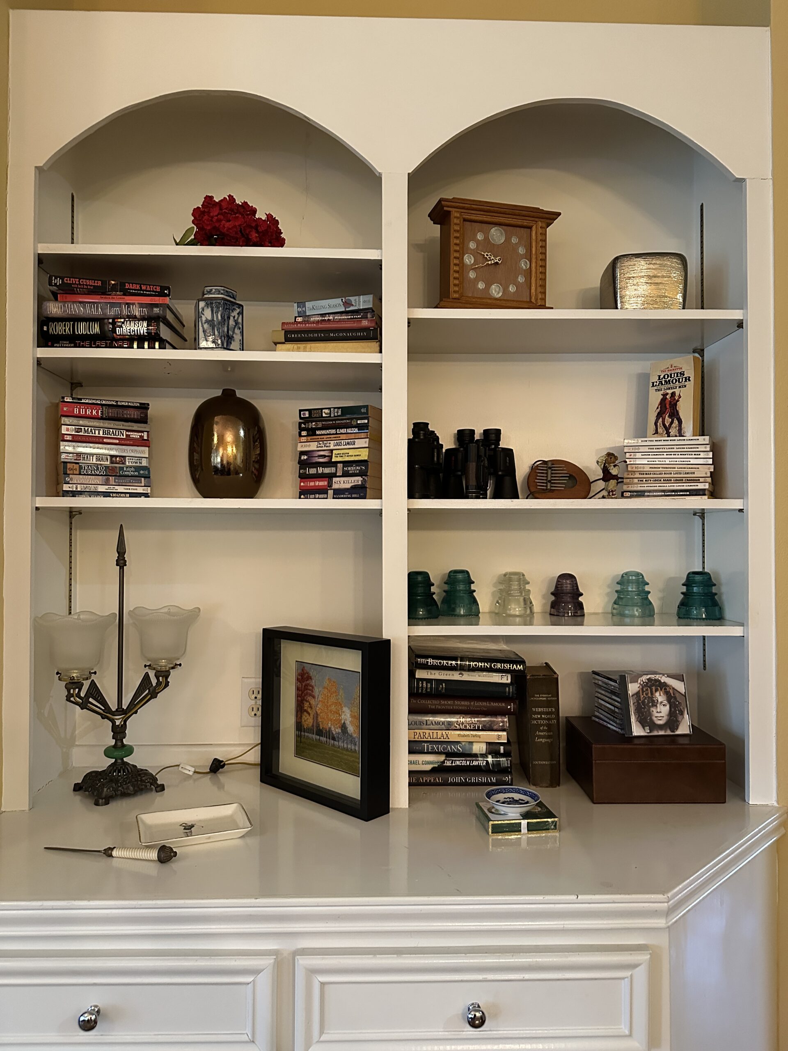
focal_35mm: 24
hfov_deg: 56.8
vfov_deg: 71.6
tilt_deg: +3.1
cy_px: 526
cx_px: 394
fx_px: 728
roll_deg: -1.0
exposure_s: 1/60
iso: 640
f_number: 1.78
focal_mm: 6.86
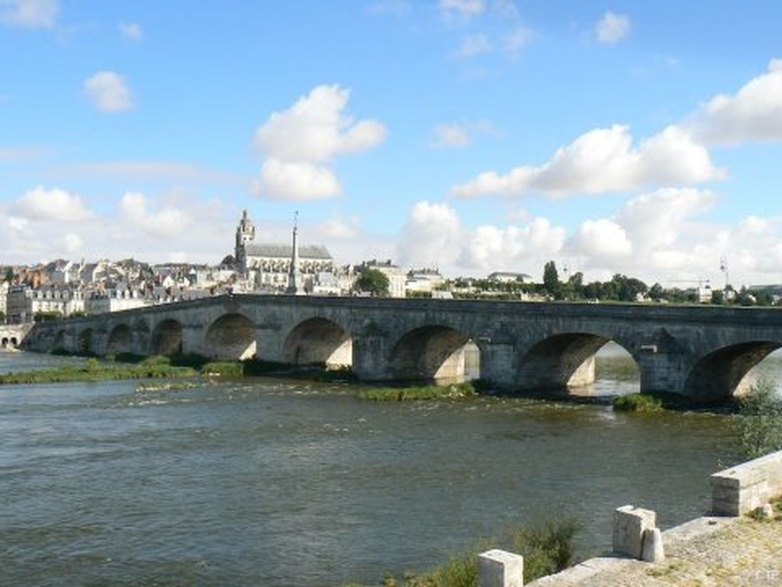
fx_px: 813
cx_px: 391
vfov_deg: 39.7
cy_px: 294
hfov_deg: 51.4
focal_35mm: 36
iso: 80
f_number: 5.6
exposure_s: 1/320
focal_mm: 6
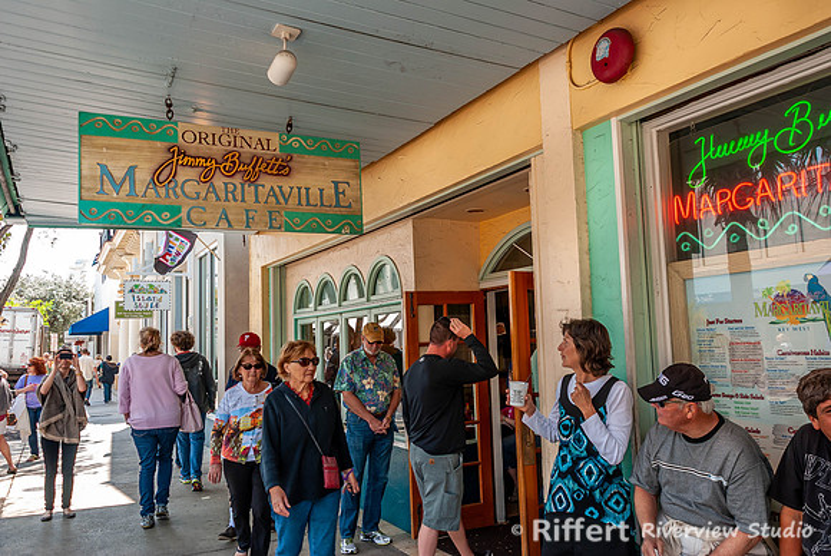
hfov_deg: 61.9
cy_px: 278
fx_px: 693
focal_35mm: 30
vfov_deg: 43.7
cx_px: 416
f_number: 4.5
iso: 100
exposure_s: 1/80
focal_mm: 20
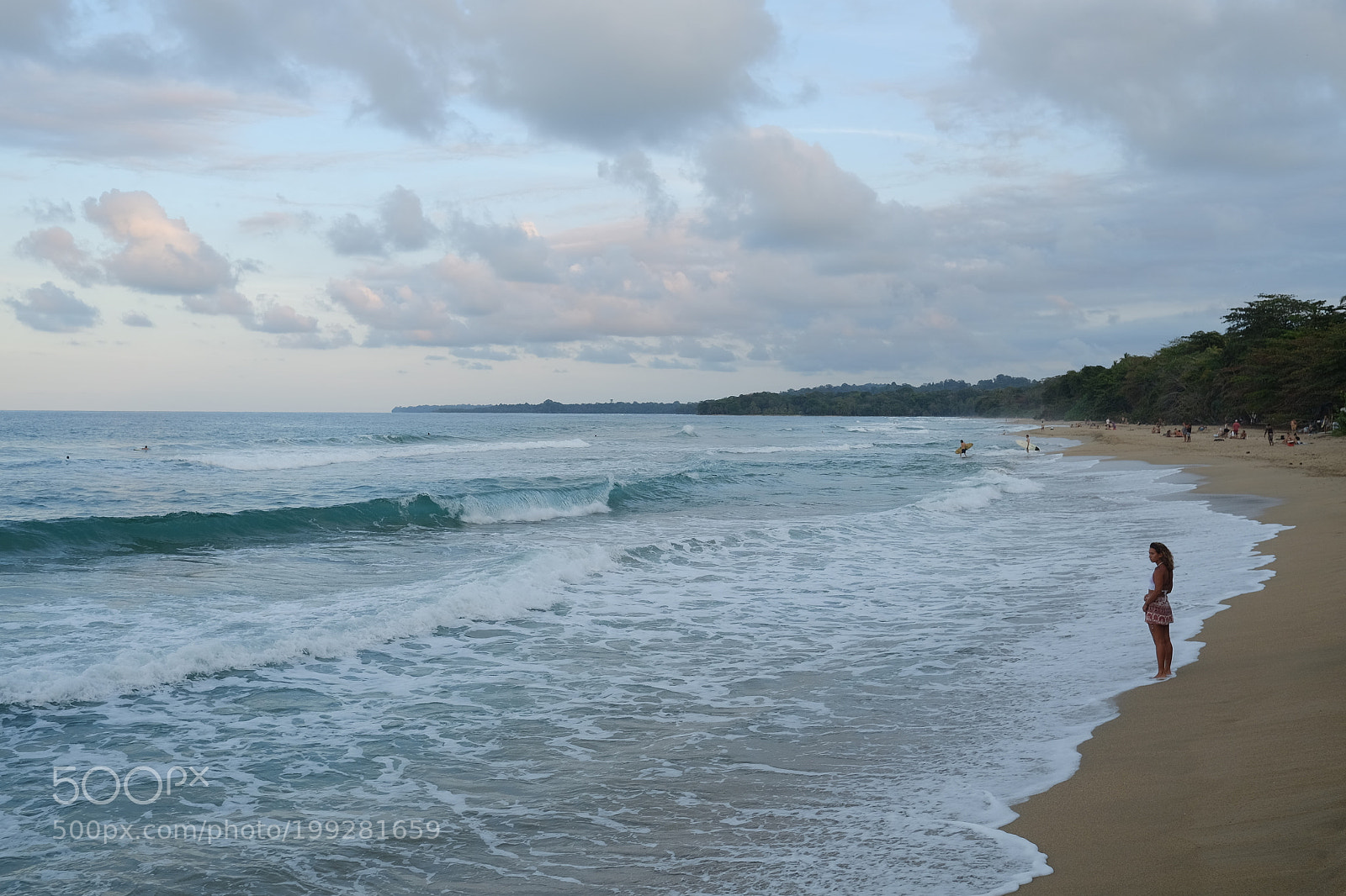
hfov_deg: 54.4
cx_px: 673
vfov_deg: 37.8
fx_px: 1308
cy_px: 448
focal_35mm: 35
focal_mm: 23
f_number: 5.6
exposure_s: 1/160
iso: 200
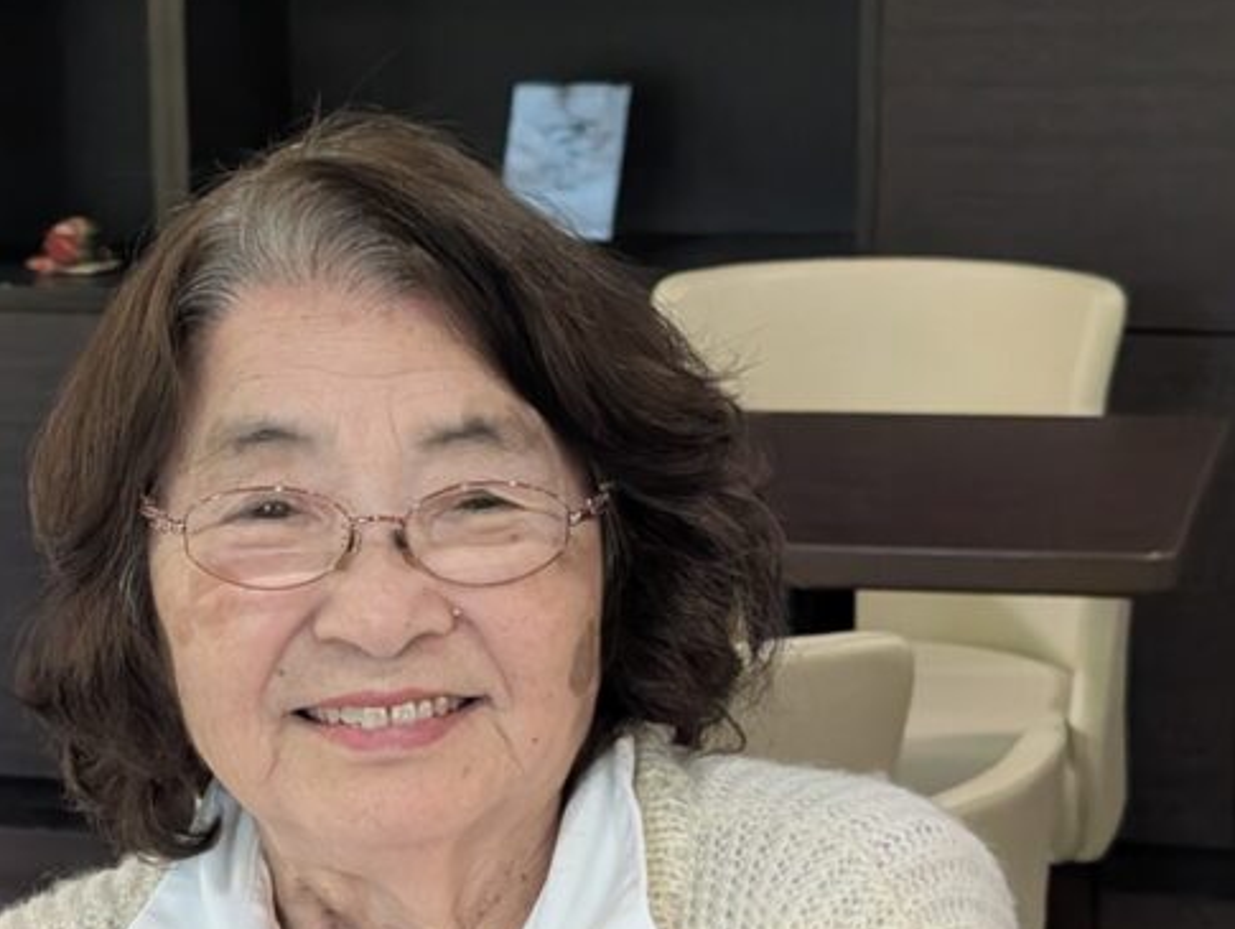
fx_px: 3608
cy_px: 657
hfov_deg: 19.2
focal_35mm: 101
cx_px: 250
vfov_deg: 14.6
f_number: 1.68
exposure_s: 1/126
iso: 894
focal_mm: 6.9
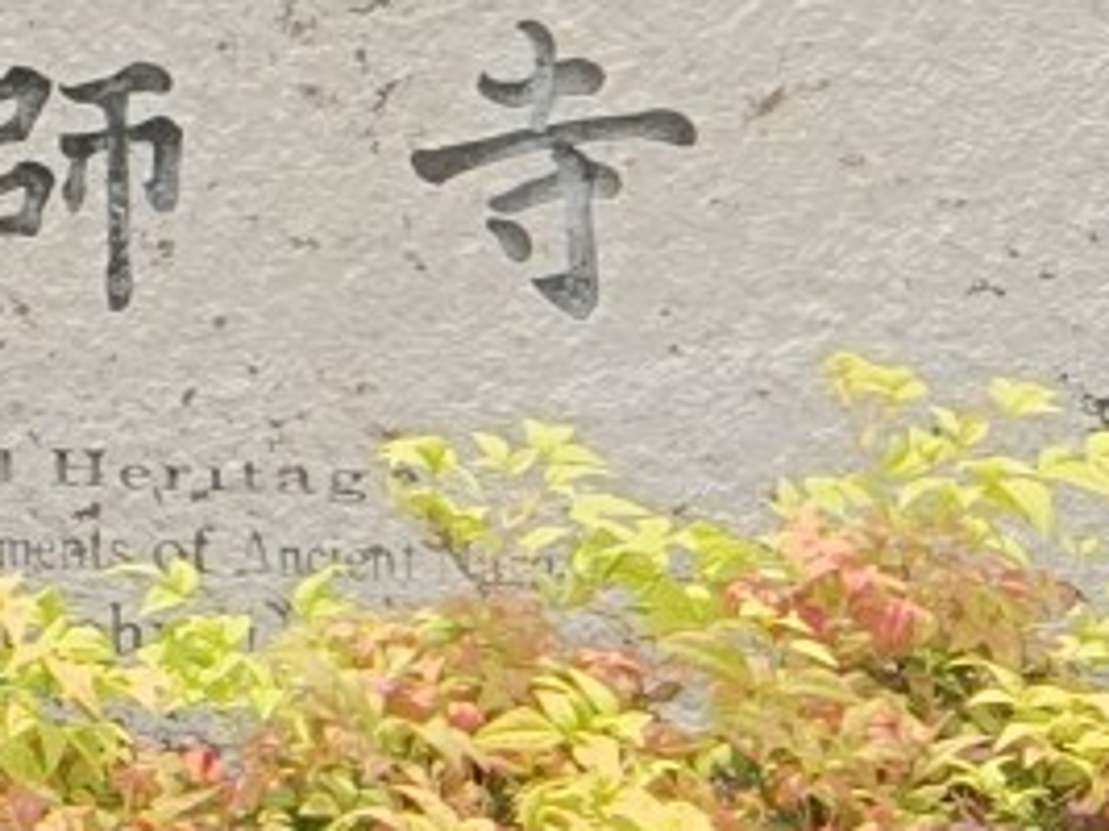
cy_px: -112
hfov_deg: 19.5
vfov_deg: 15.6
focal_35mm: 92
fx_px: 2946
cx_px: -357
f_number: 2.45
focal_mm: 3.24
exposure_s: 1/1134
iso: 59
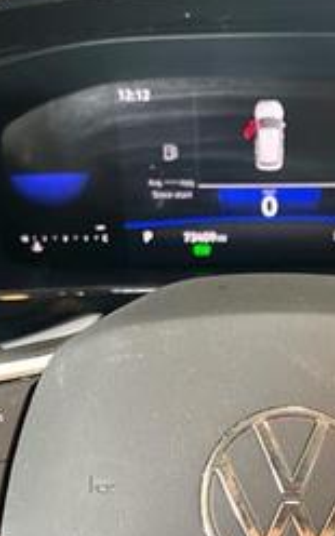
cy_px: 348
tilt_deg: -33.7
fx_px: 818
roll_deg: -0.3
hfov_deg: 22.8
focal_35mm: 56
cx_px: 279
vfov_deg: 36.0
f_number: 1.5
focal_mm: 5.7
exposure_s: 1/30
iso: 640
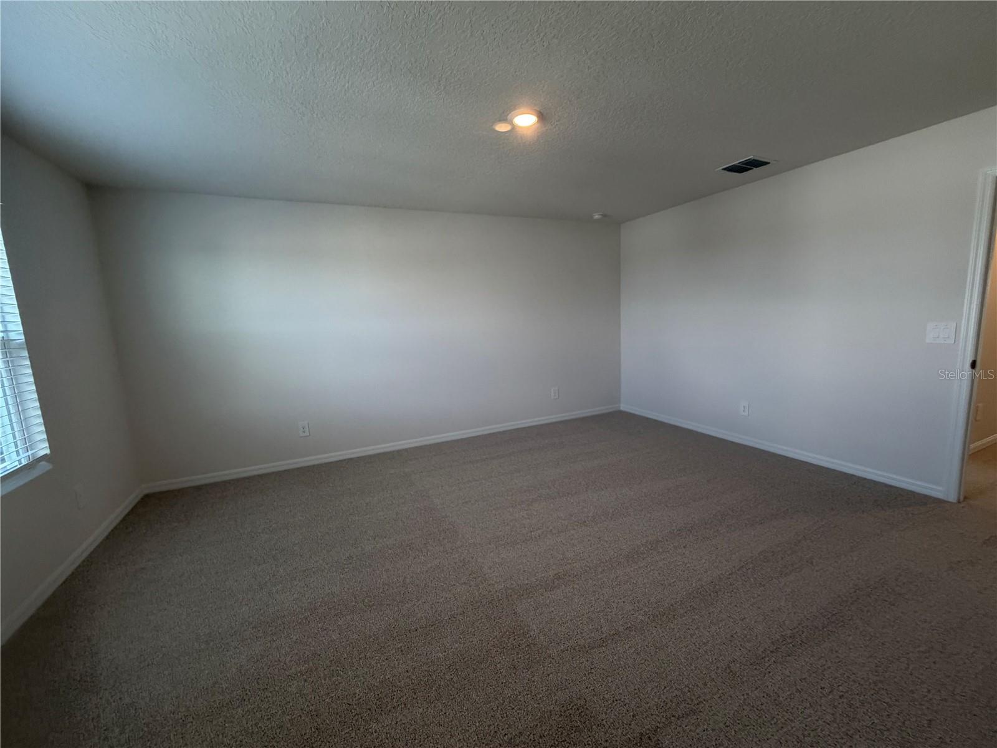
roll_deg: +2.5
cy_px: 374
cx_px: 498
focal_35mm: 14
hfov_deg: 102.1
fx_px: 403
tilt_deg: -8.8
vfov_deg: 85.7
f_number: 2.2
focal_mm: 2.22
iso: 200
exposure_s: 1/120
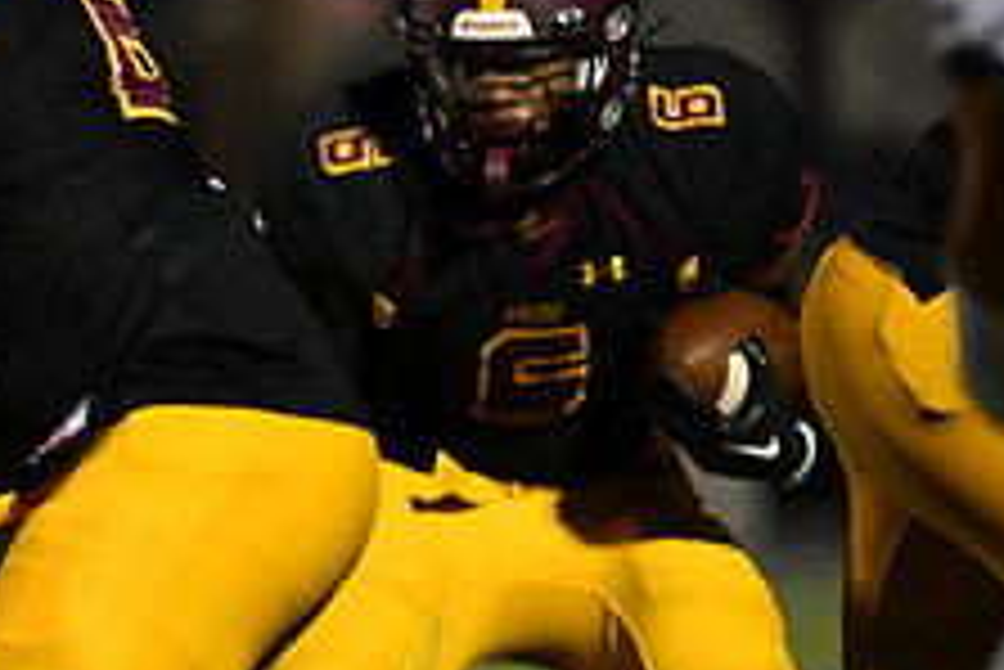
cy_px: 443
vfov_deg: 1.8
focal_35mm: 779
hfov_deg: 2.6
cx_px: -270
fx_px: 21739
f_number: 2.8
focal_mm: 300
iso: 2200
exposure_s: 1/1000
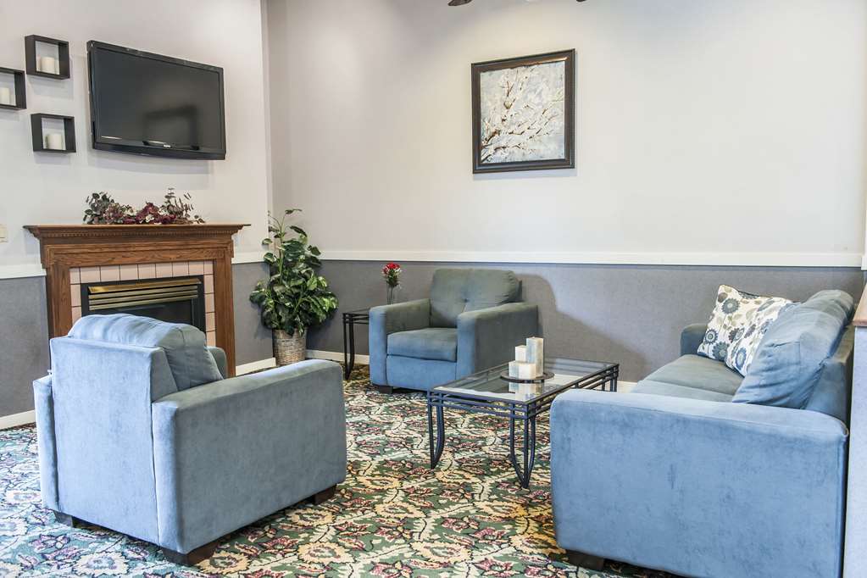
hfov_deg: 58.7
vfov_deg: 41.1
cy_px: 289
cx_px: 434
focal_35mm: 32
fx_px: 771
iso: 400
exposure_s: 1/4
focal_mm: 32
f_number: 5.6
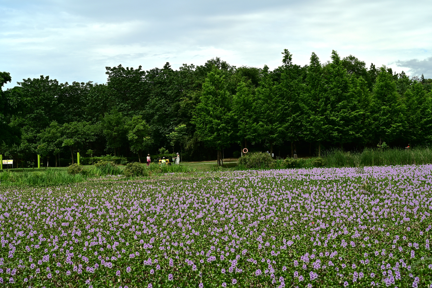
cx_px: 216
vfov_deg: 24.2
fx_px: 672
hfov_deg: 35.6
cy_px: 144
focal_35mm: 56
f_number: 8
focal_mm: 56
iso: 125
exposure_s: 1/250
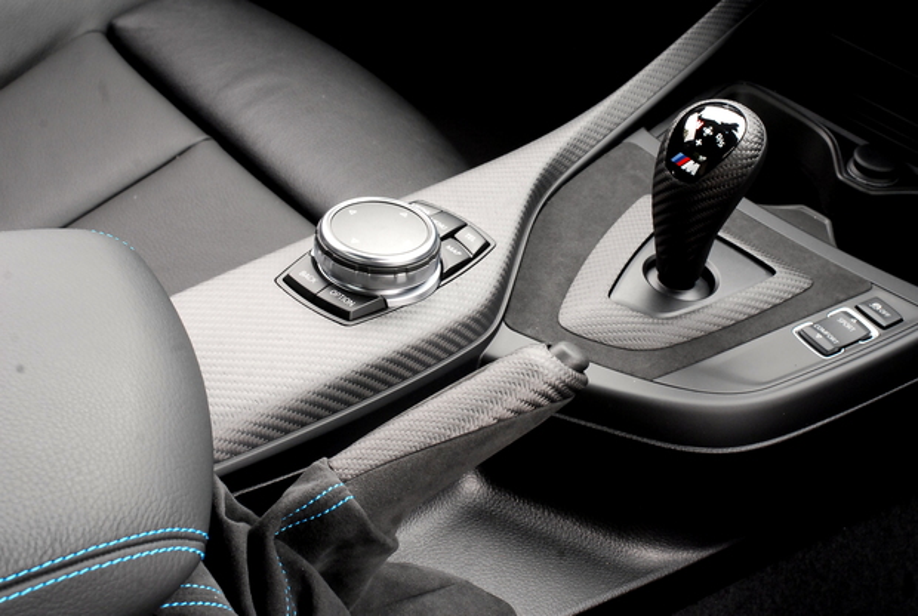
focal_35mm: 52
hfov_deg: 37.8
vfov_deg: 25.9
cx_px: 459
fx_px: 1341
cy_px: 308
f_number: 11
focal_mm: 35
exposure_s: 1/30
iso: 640
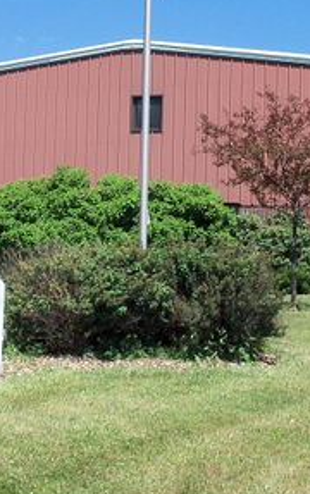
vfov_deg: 22.2
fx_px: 1254
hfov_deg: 14.1
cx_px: 112
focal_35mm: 93
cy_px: 177
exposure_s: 1/400
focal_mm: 6.3
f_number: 5.5
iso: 80
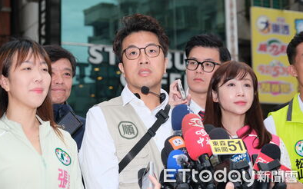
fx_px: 710
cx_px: 150
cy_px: 89
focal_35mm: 86
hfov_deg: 24.1
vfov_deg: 15.2
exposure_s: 1/250
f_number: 4.5
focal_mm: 55
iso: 250
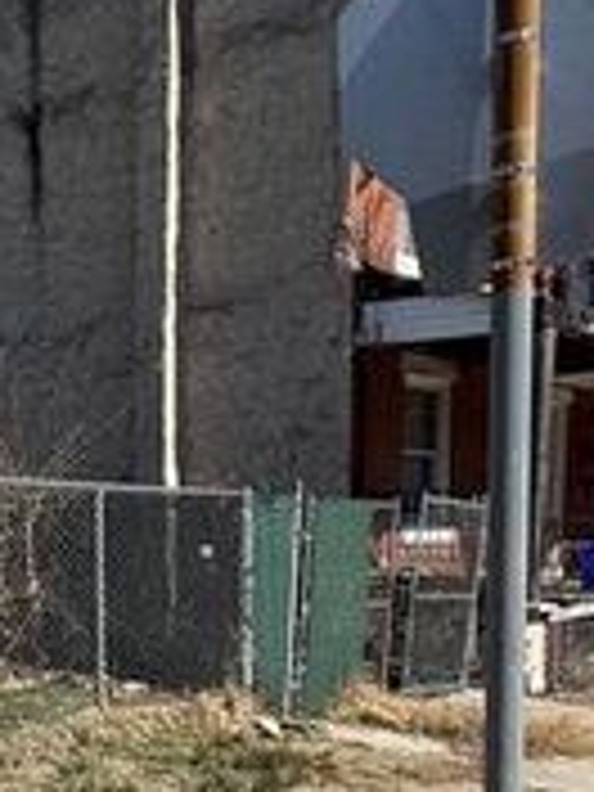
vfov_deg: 34.8
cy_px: 655
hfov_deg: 24.9
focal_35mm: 53
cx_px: -117
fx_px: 1213
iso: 50
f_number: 2.2
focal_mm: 2.22
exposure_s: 1/2841
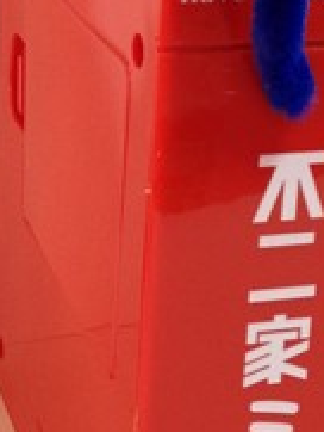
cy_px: 43
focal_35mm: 116
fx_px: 1446
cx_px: 150
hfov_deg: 12.8
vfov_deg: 16.7
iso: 100
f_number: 2.4
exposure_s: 1/20
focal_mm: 4.28
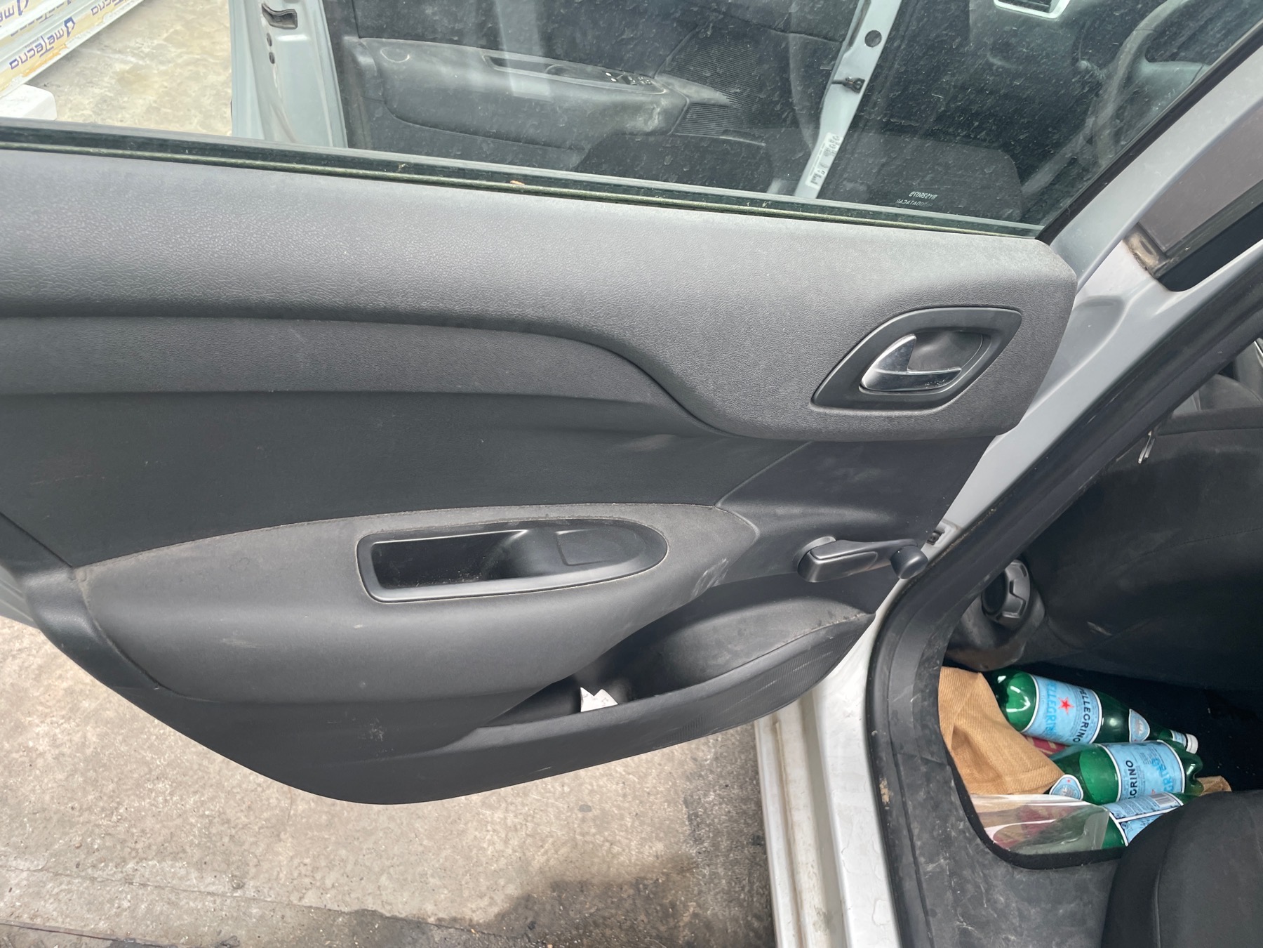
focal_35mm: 26
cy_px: 474
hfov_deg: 67.3
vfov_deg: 53.1
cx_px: 632
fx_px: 949
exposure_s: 1/301
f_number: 1.6
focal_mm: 4.2
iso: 32
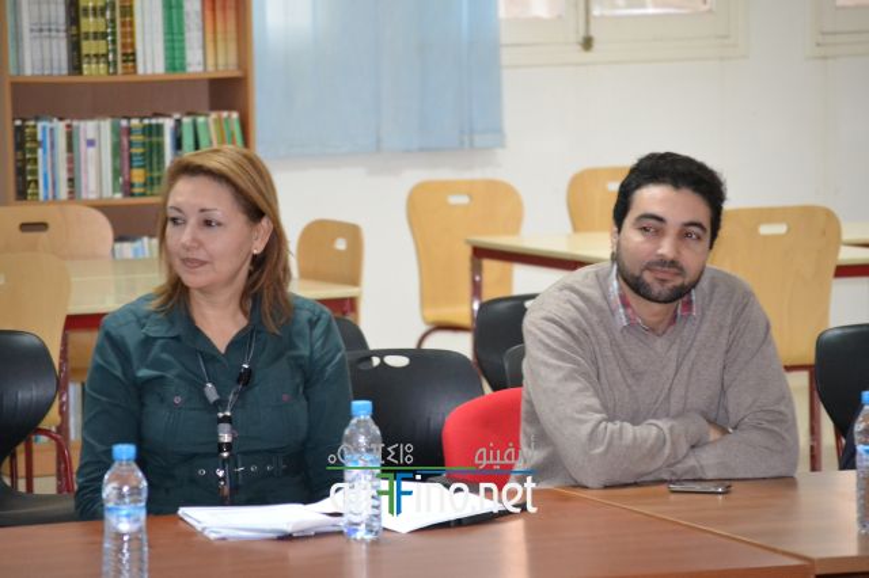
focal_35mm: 174
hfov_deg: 11.8
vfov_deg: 7.9
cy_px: 289
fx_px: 4198
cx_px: 434
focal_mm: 116
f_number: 4.8
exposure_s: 1/60
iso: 3200
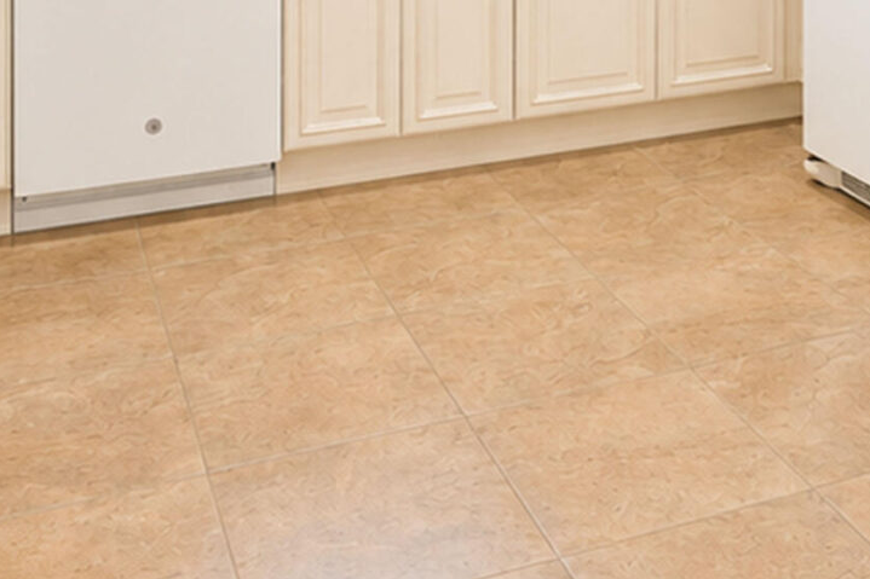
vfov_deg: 20.0
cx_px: 617
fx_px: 1377
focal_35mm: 57
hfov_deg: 34.5
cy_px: -322
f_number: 4
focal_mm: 16
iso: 64
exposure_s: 1/13
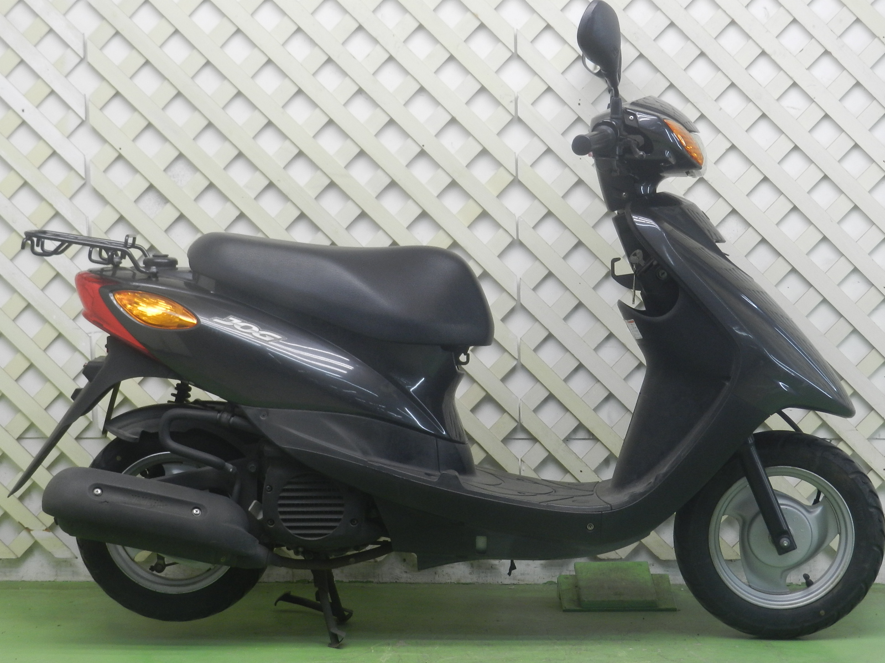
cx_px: 442
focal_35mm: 84
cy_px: 332
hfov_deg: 23.3
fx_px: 2148
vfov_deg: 17.6
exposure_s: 1/30
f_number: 4.4
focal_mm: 14.9
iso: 250
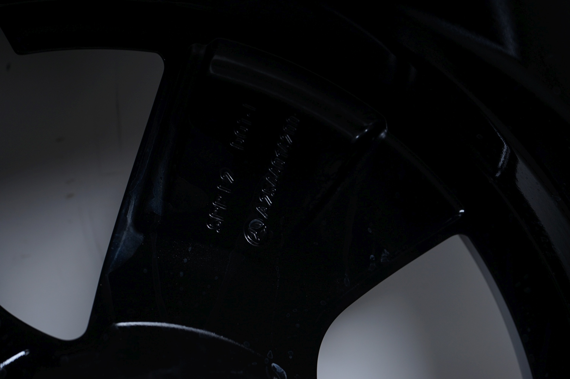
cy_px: 190
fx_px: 918
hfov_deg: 34.5
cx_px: 285
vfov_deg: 23.3
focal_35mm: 58
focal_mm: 58
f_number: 7.1
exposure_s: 1/125
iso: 250
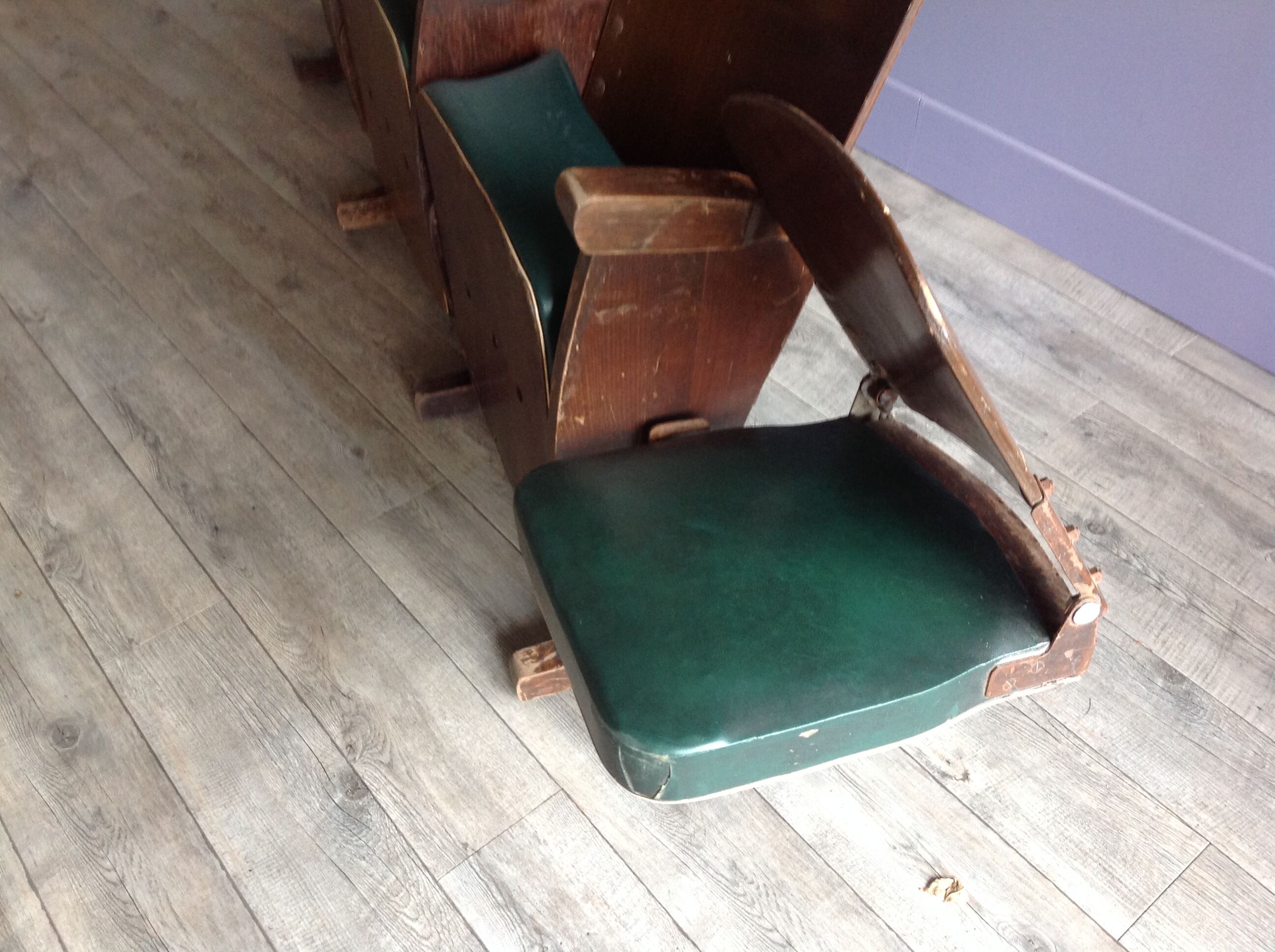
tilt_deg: -46.7
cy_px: 476
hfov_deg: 52.7
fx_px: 1287
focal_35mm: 35
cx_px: 638
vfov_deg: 40.6
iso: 125
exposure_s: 1/15
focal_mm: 4.28
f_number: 2.4
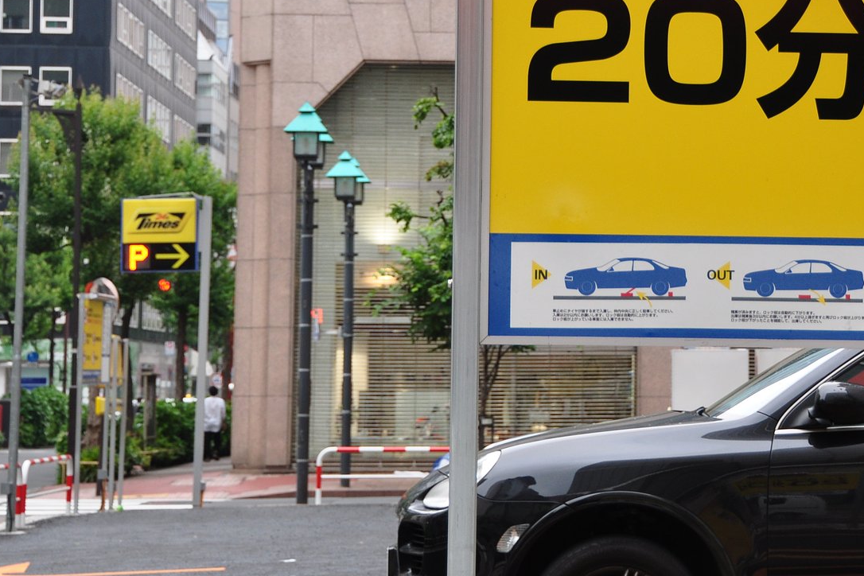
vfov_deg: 10.5
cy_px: 137
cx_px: 716
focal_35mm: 130
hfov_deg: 15.6
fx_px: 3120
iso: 320
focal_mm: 46
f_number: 4.5
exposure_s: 1/50
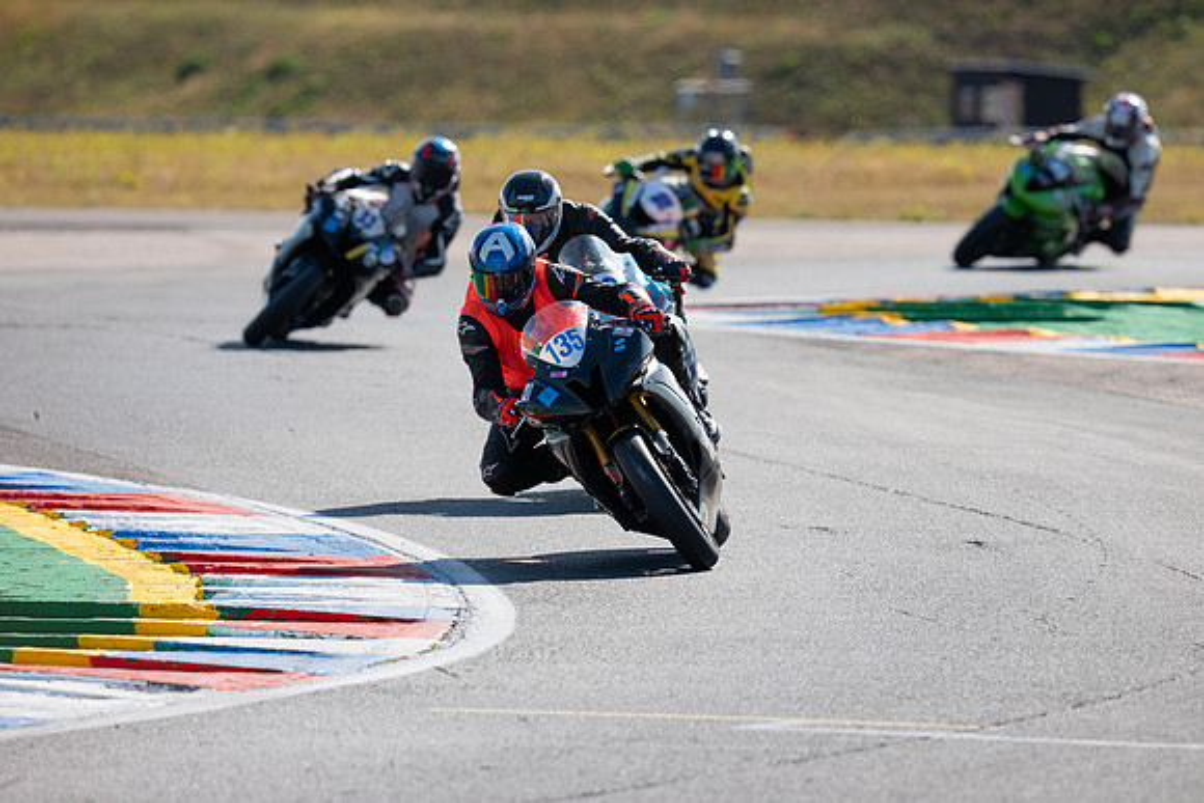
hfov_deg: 5.2
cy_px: 402
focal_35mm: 400
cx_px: 602
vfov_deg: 3.4
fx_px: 13380
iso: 100
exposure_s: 1/400
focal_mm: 400
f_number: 5
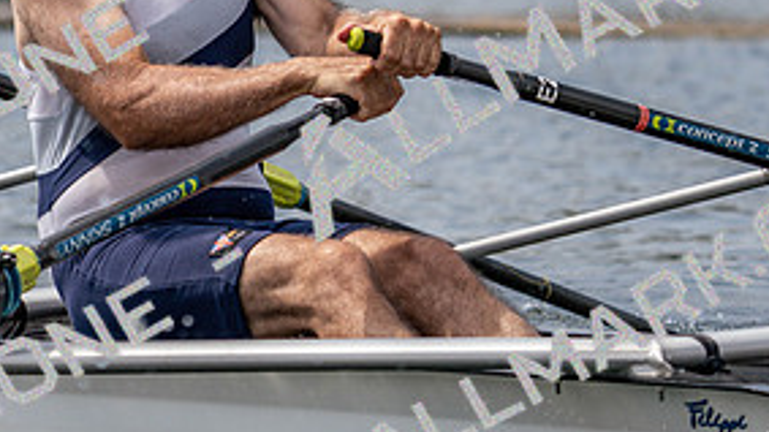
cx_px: 68
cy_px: -15
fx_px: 8766
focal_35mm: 430
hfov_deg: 5.0
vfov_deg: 2.8
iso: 250
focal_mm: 200
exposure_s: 1/1600
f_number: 5.6
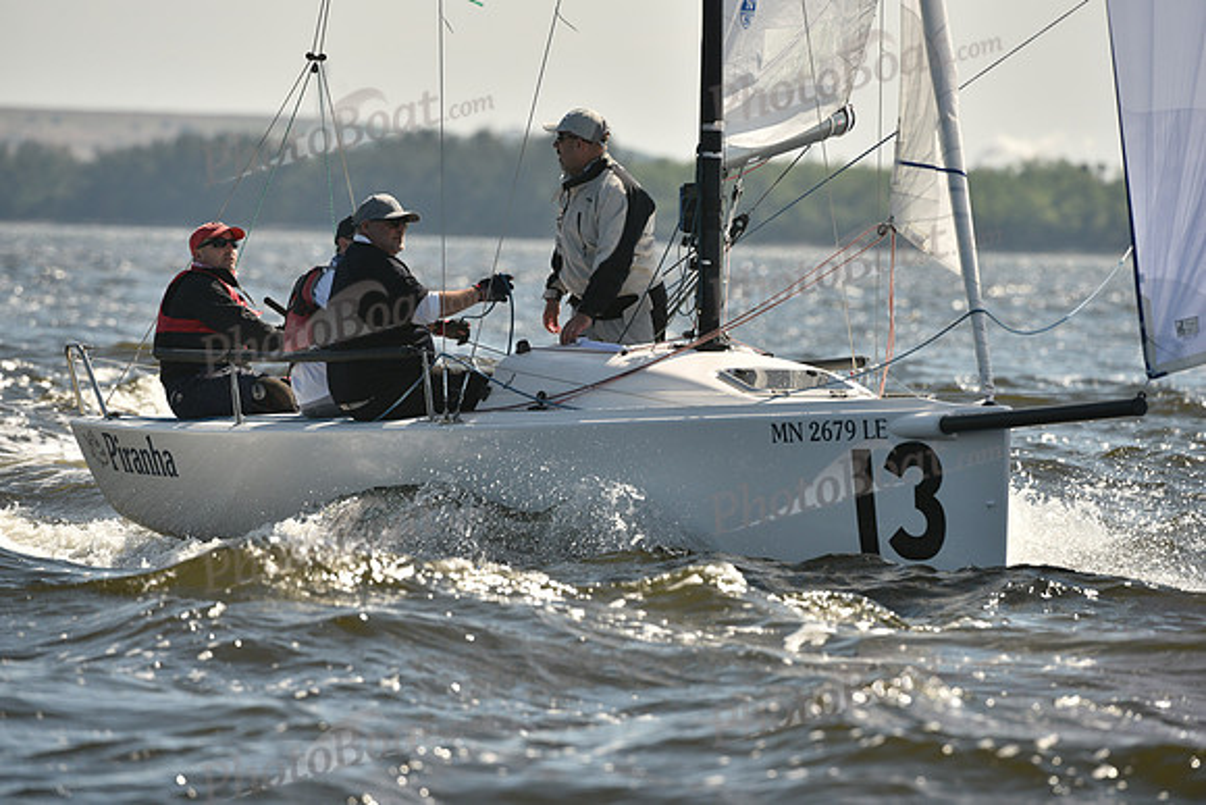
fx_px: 13403
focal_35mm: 400
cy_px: 402
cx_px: 603
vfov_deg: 3.4
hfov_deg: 5.2
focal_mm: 400
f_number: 6.3
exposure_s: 1/1250
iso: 250
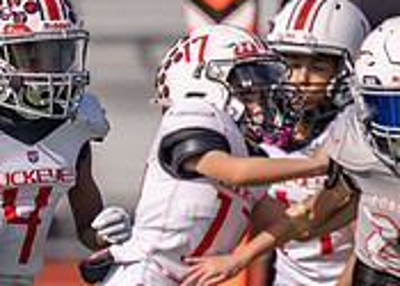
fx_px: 15904
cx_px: -103
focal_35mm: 1400
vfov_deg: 1.0
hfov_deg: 1.4
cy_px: 224
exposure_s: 1/4000
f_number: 4
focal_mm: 280
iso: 160
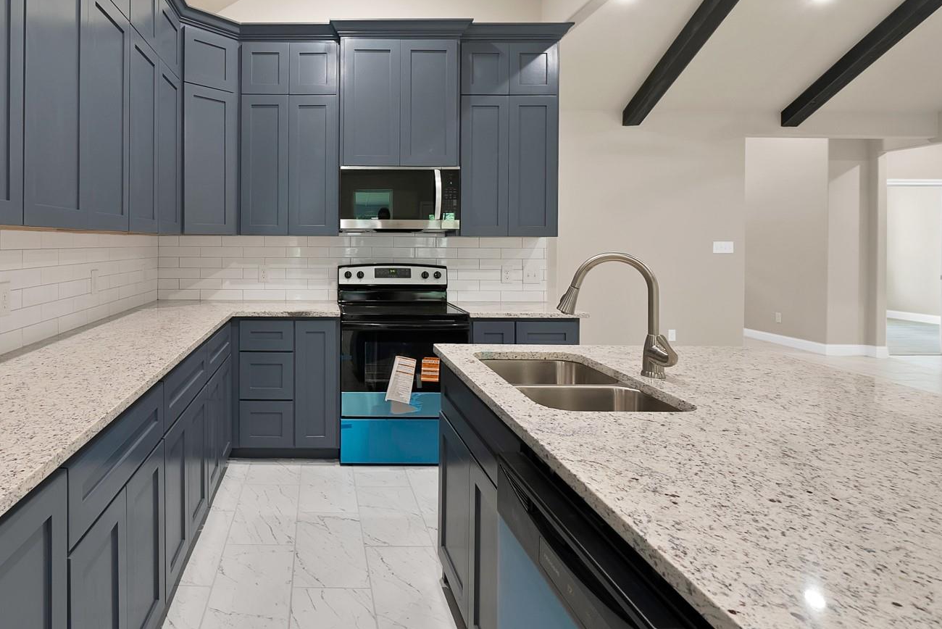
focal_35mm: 20
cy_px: 245
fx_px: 524
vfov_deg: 61.3
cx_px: 301
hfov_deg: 80.7
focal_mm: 13
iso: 640
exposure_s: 1/4
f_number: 9
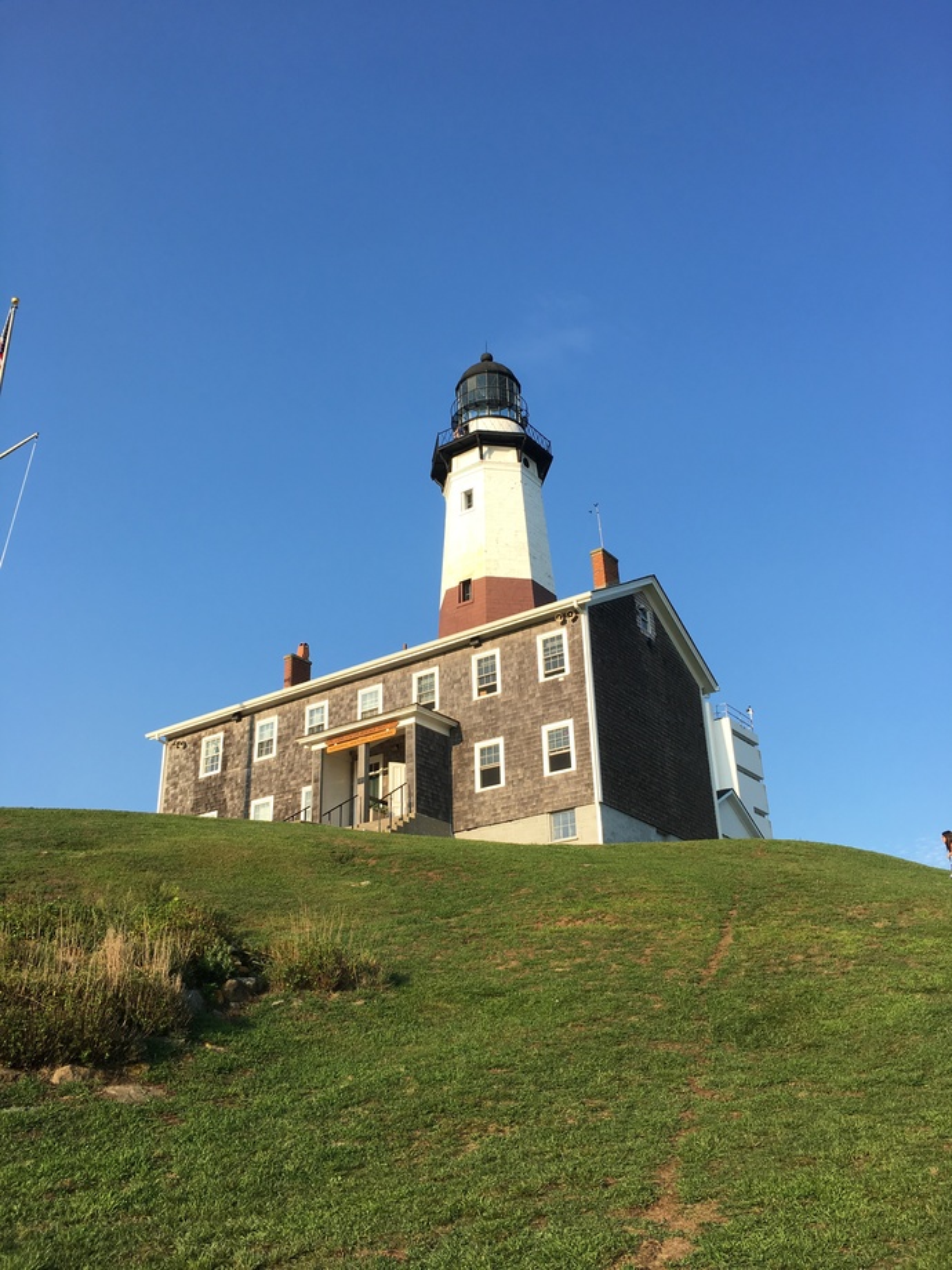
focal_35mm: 29
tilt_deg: +24.7
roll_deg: +1.3
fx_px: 1063
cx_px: 476
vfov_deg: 61.7
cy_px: 635
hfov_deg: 48.2
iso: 25
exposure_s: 1/927
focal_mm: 4.15
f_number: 2.2
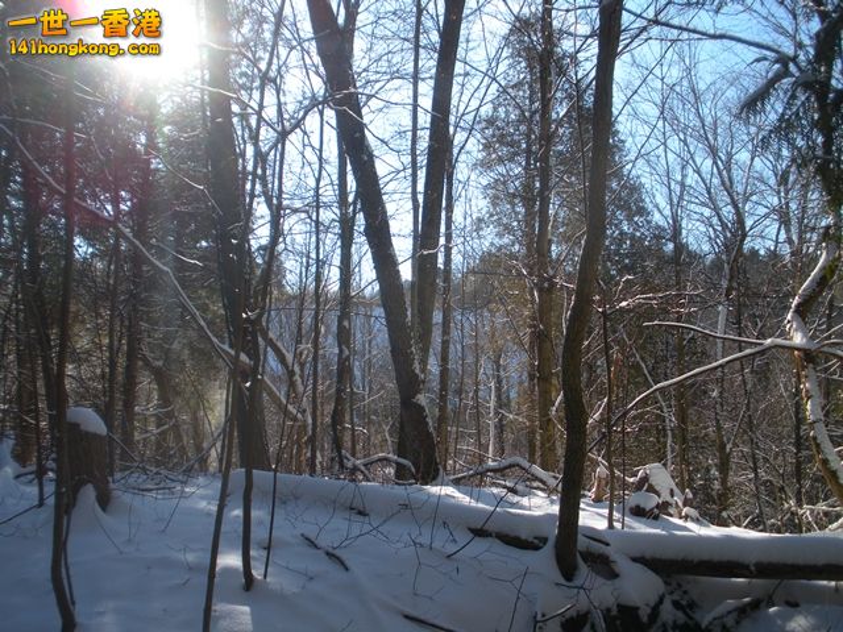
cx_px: 422
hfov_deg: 51.4
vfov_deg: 39.7
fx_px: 877
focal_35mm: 36
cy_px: 316
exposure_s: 1/446
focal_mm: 6.3
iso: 64
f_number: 3.5
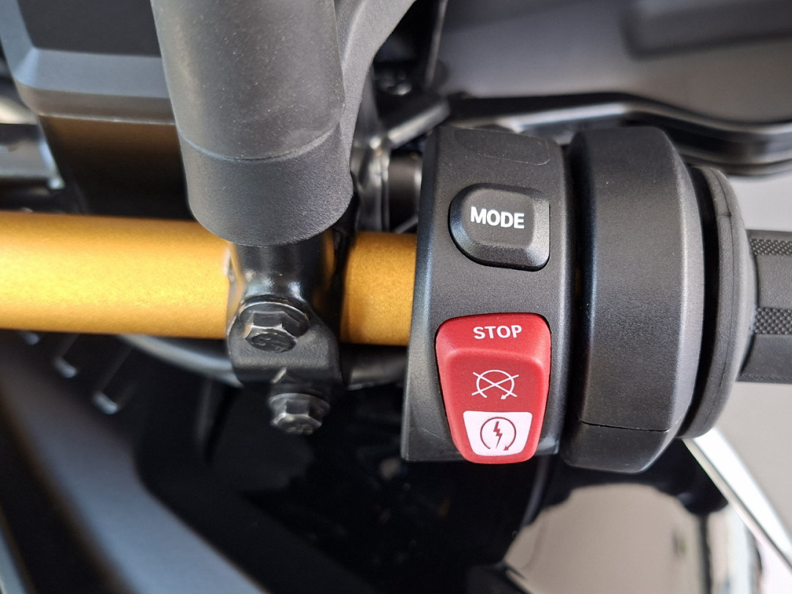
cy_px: 296
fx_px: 778
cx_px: 516
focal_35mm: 34
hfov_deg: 53.1
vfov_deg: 41.8
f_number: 1.8
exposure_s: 1/60
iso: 250
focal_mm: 5.54
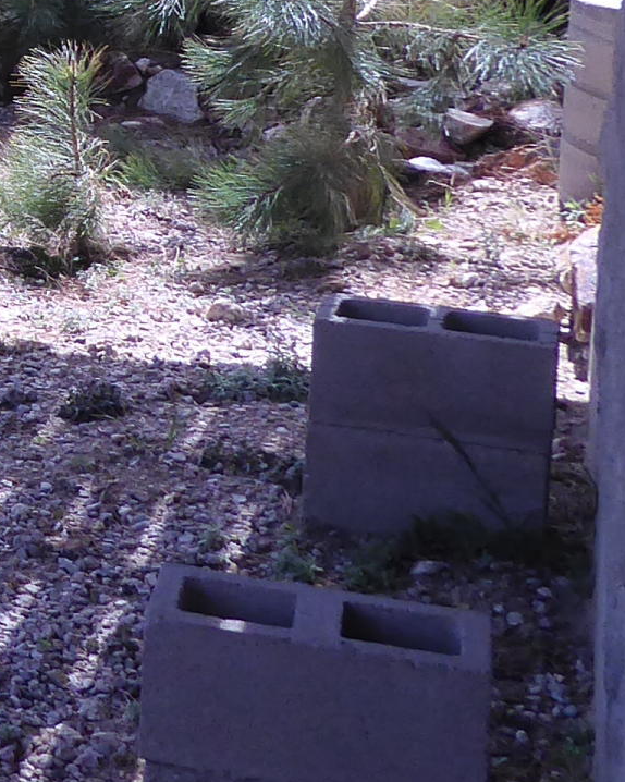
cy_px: -89
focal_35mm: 102
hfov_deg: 12.7
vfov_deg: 18.1
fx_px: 2359
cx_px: -734
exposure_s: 1/400
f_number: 3.3
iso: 125
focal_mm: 4.3
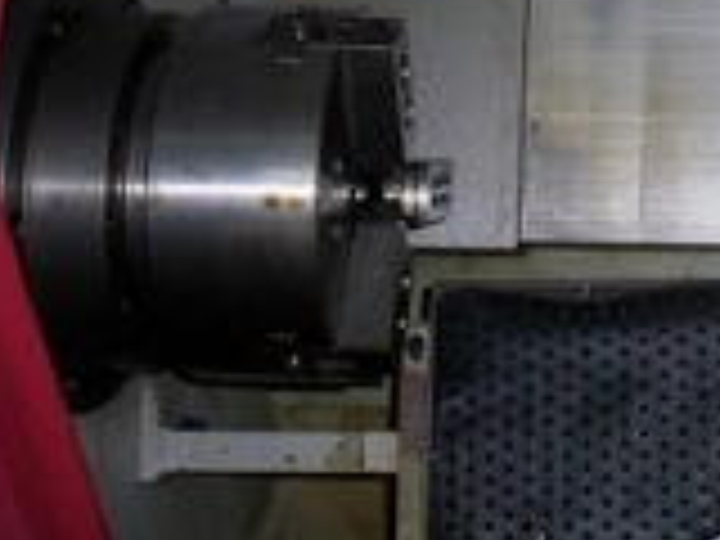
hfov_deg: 19.5
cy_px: -4
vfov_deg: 15.3
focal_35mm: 95
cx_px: 842
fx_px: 1976
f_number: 3.5
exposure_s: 1/60
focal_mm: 6.3
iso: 200
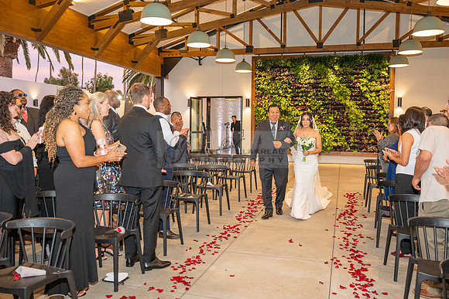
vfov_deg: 40.6
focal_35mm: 32
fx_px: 405
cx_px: 224
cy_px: 150
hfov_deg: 58.0
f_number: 3.2
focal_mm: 32.5
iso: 1000
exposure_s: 1/200
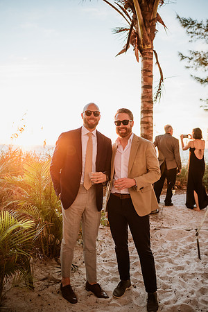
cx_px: 104
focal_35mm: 35
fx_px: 303
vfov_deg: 54.4
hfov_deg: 37.9
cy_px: 156
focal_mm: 35
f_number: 2.2
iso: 500
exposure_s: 1/800
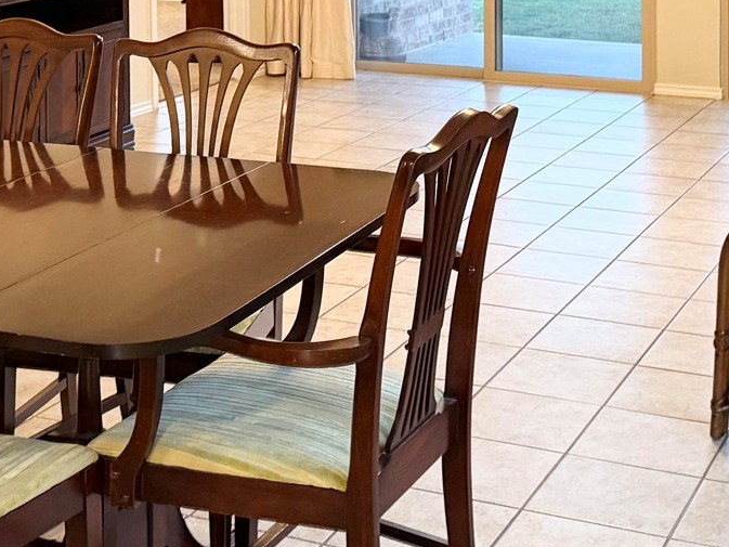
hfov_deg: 26.7
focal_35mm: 73
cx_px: 356
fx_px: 1538
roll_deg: +0.5
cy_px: -109
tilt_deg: -5.4
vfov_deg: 19.0
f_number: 1.78
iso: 400
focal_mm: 6.76
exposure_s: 1/60
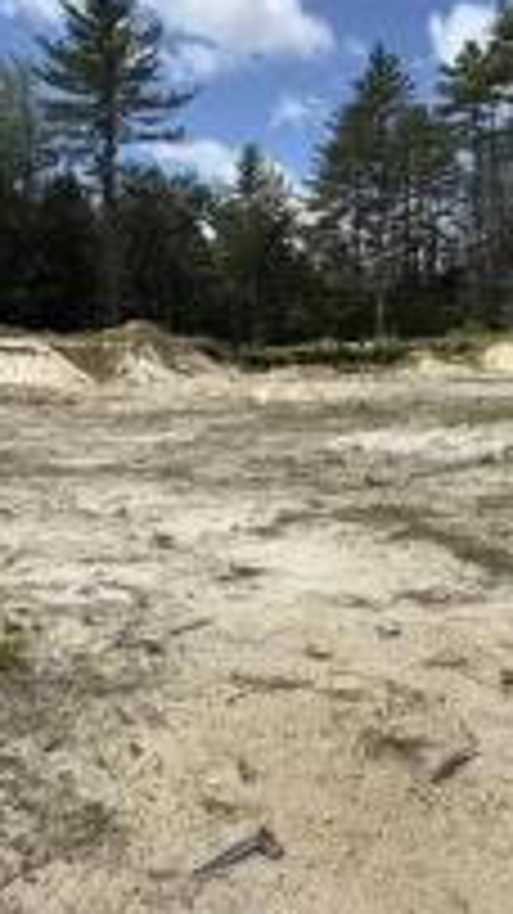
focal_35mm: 30
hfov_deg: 38.9
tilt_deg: -3.7
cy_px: 441
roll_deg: +1.5
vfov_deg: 64.3
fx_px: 726
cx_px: 230
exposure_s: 1/2024
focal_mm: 2.22
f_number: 2.2
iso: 50
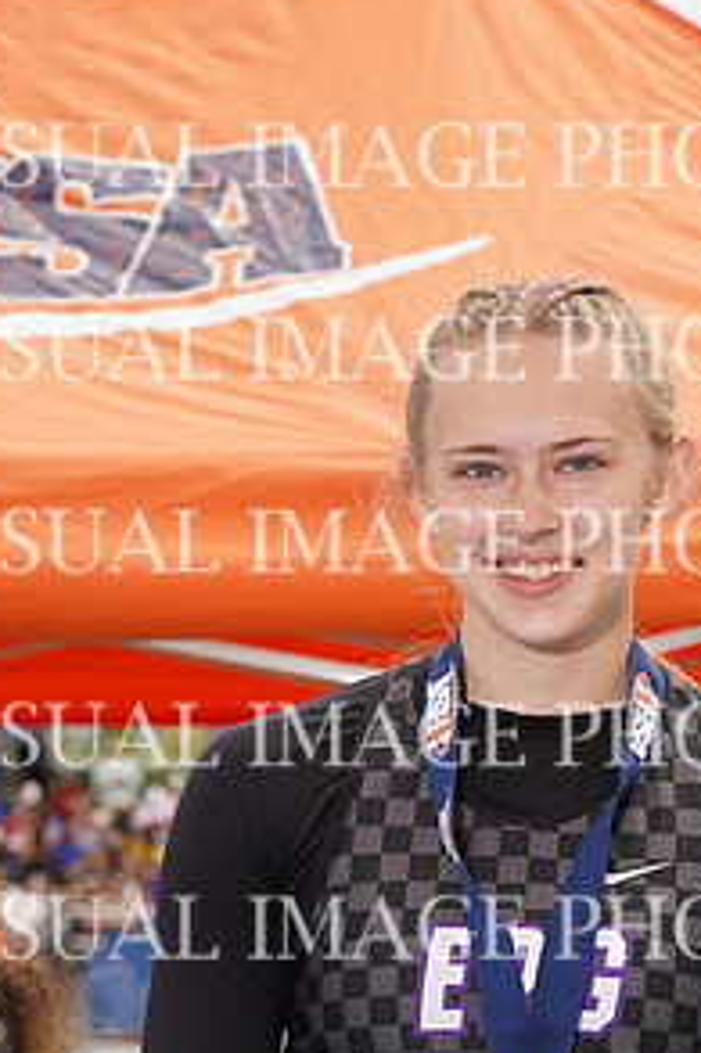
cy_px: 1024
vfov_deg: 9.8
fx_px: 6082
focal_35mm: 208
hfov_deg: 6.6
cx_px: 530
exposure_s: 1/200
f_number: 8
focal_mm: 105
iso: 100
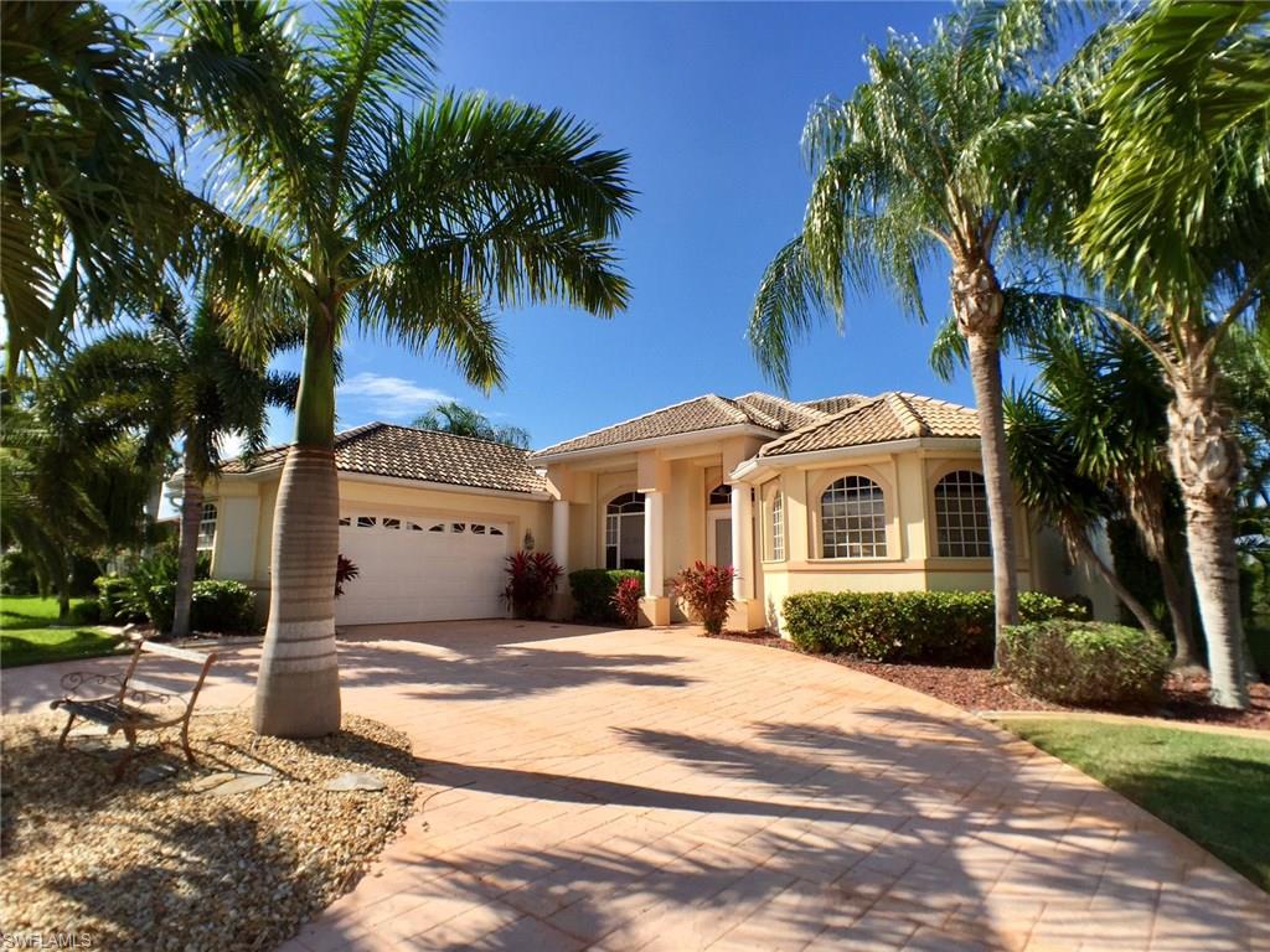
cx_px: 635
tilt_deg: +9.8
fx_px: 1064
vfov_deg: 48.2
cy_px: 476
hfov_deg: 61.7
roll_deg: -1.4
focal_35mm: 29
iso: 32
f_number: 2.2
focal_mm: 4.15
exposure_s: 1/2083
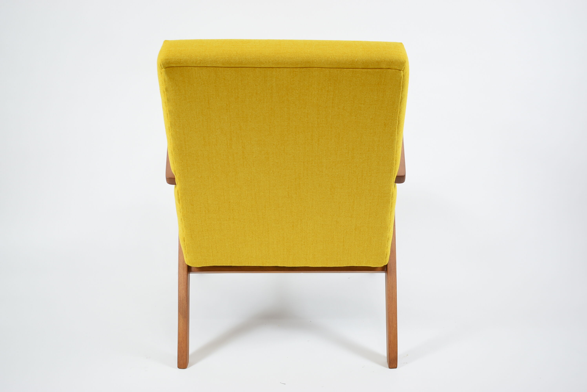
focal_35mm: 46
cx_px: 294
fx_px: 759
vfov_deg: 29.0
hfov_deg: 42.3
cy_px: 196
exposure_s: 1/13
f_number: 4.2
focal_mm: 31
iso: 100
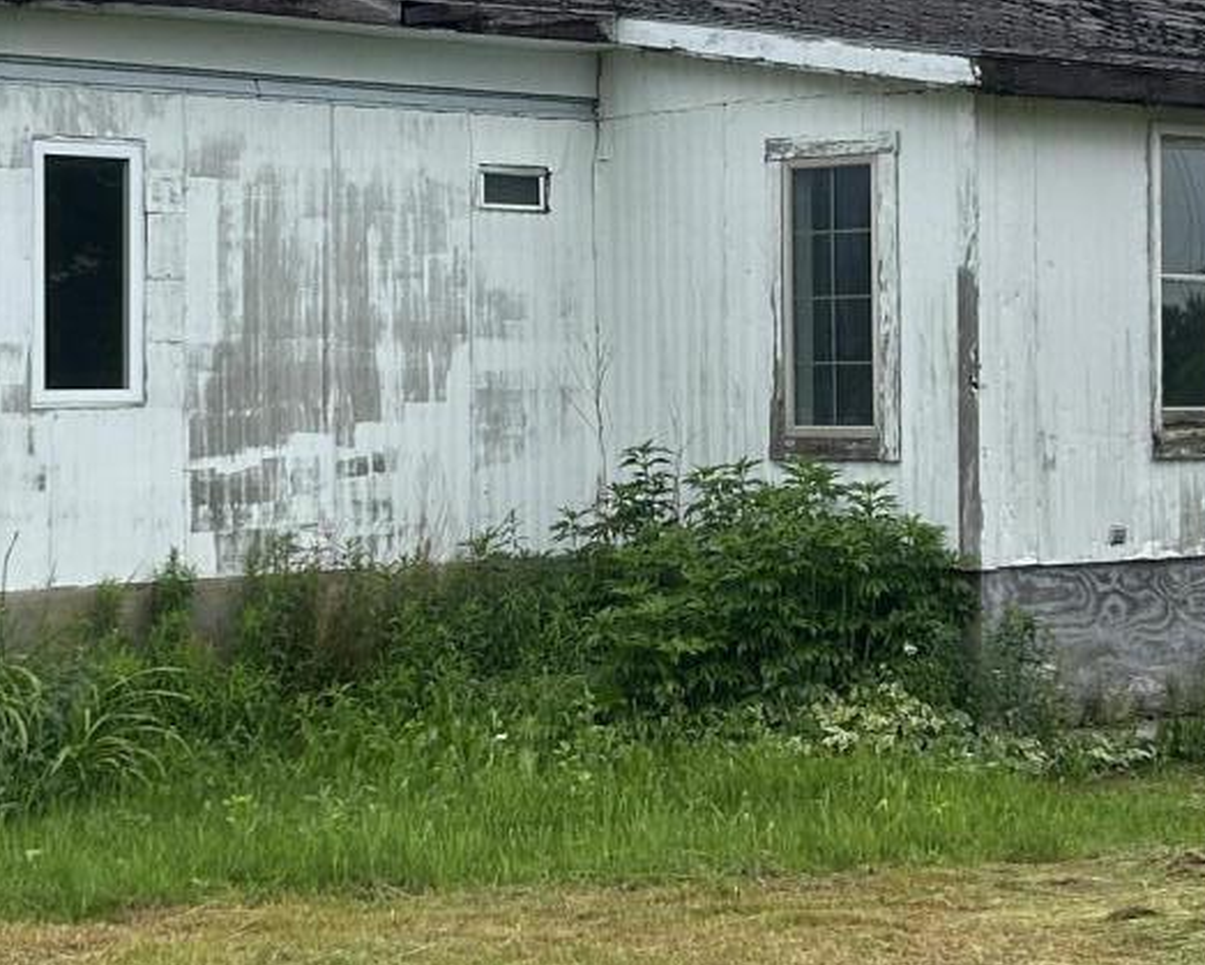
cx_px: 594
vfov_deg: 15.8
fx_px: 3461
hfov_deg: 19.7
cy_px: 311
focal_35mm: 97
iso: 50
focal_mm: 5.7
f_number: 1.5
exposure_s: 1/1135
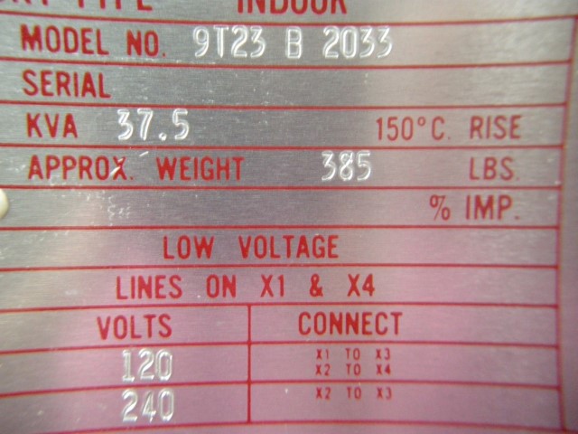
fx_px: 584
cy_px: 217
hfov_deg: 52.6
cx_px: 289
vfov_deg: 40.7
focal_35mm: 35
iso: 800
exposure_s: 1/6.2
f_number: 2.7
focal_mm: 7.5
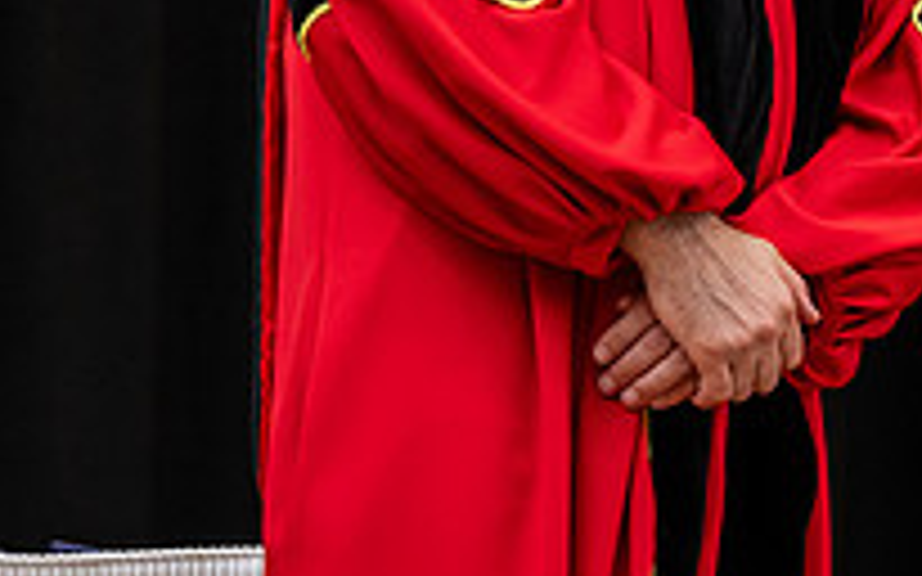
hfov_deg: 8.0
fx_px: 6506
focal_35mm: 259
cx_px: 1007
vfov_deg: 5.0
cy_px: -142
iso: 1600
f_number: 3.5
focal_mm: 90
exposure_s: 1/200
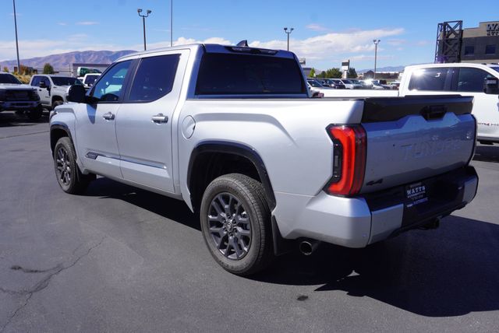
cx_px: 250
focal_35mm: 32
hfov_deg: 59.4
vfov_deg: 41.8
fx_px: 437
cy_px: 166
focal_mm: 21
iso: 100
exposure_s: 1/160
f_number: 10
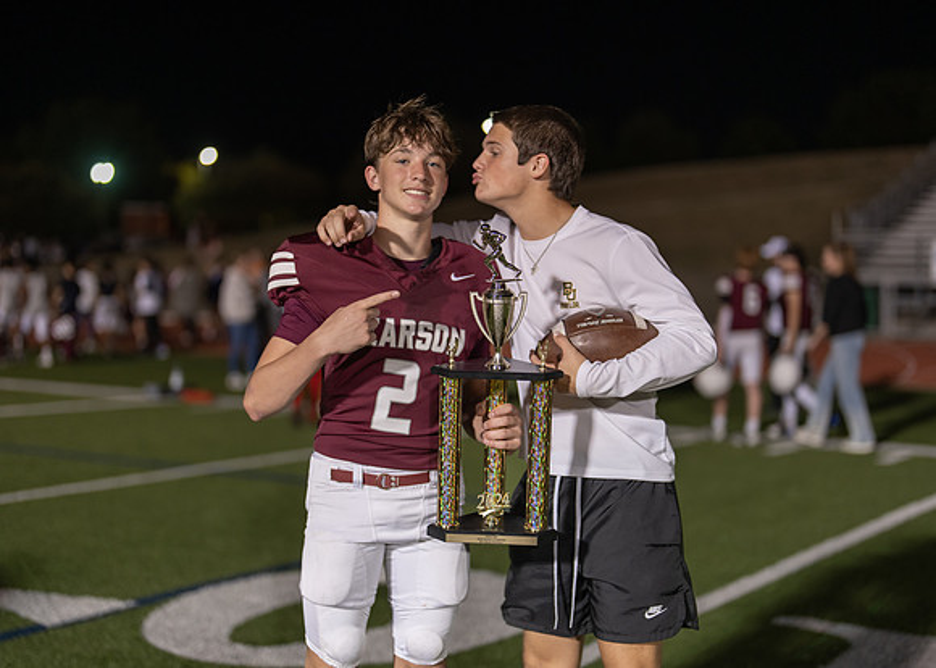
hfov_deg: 36.1
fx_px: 1435
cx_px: 470
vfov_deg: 26.2
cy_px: 338
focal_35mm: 54
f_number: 1.2
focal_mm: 50
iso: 640
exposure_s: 1/320
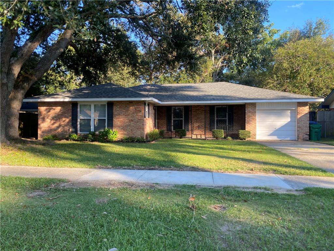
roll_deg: +0.0
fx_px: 251
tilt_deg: +0.1
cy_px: 126
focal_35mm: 26
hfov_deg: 67.3
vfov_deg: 53.1
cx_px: 167
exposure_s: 1/369
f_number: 1.8
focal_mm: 4.25
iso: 32
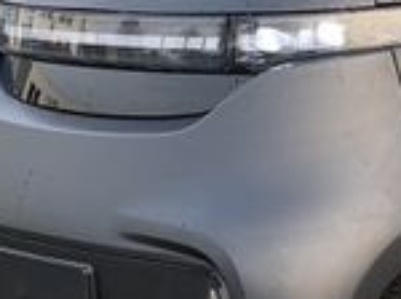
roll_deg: +0.2
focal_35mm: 139
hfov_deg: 14.0
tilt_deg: -7.0
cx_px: 417
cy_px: 195
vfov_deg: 10.6
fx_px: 1608
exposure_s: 1/122
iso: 32
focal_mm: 4.25
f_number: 1.8
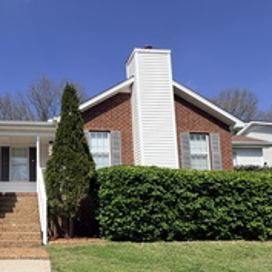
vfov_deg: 55.0
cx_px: 51
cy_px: 198
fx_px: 249
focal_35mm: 28
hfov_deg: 53.2
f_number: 2.2
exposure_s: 1/1235
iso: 20
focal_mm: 2.22
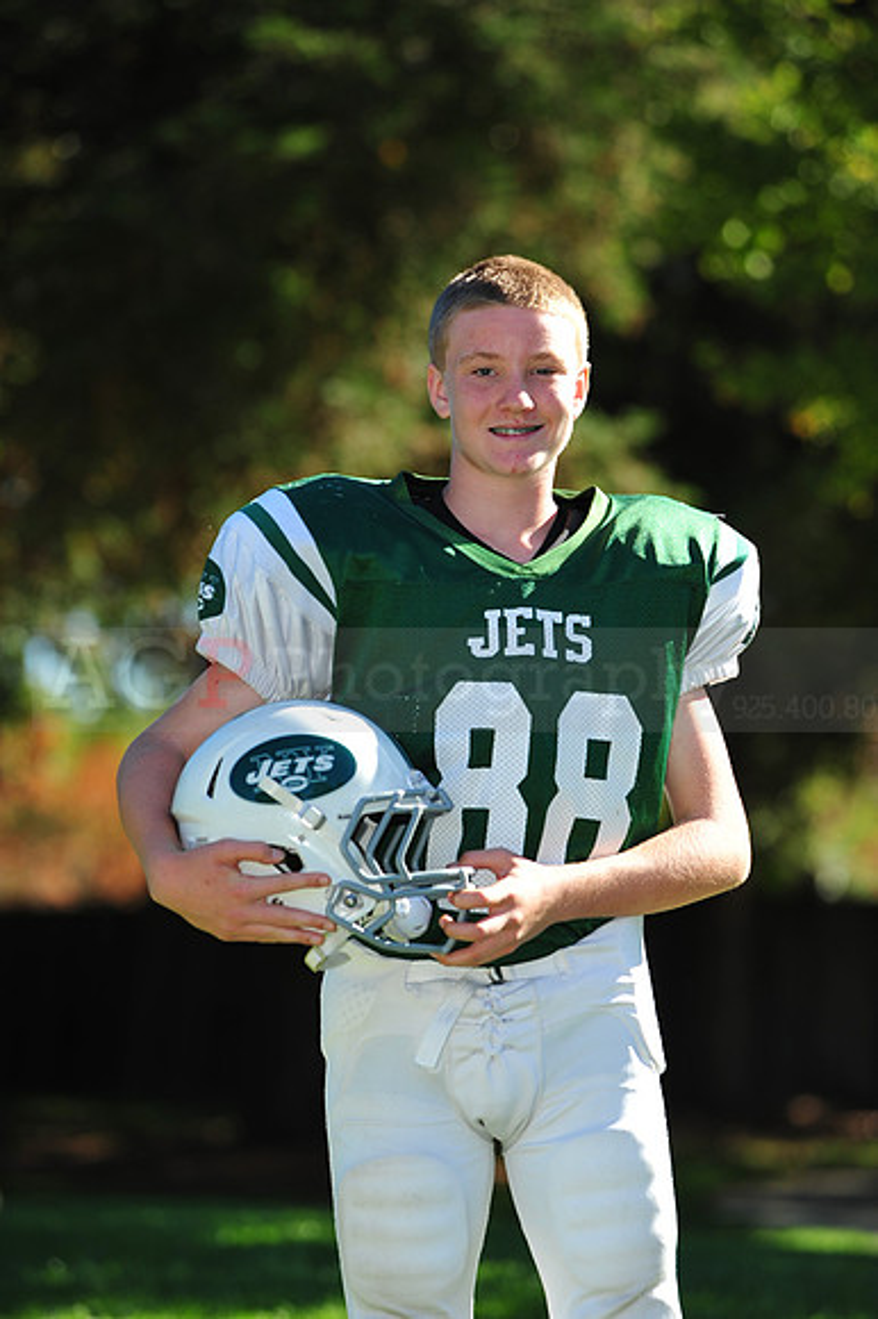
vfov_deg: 11.8
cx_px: 439
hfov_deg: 7.8
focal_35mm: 175
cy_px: 660
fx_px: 6409
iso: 400
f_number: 4.5
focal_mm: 175
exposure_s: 1/1250
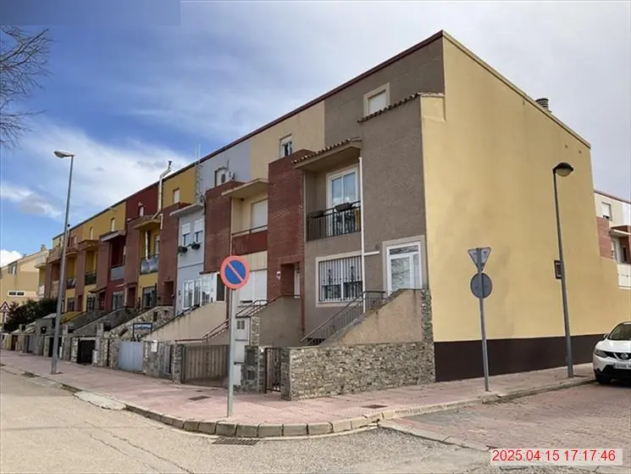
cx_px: 316
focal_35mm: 29
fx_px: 529
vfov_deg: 48.2
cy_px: 237
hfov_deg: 61.7
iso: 16
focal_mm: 3
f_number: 1.8
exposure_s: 1/1342
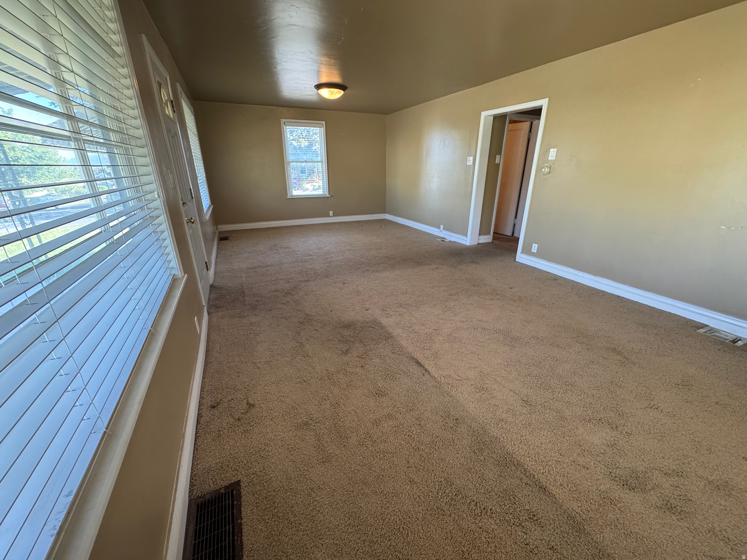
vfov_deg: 85.7
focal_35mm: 14
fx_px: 302
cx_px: 374
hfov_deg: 102.1
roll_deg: -0.1
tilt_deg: -21.4
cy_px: 280
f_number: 2.2
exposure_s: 1/120
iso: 320
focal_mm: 2.22
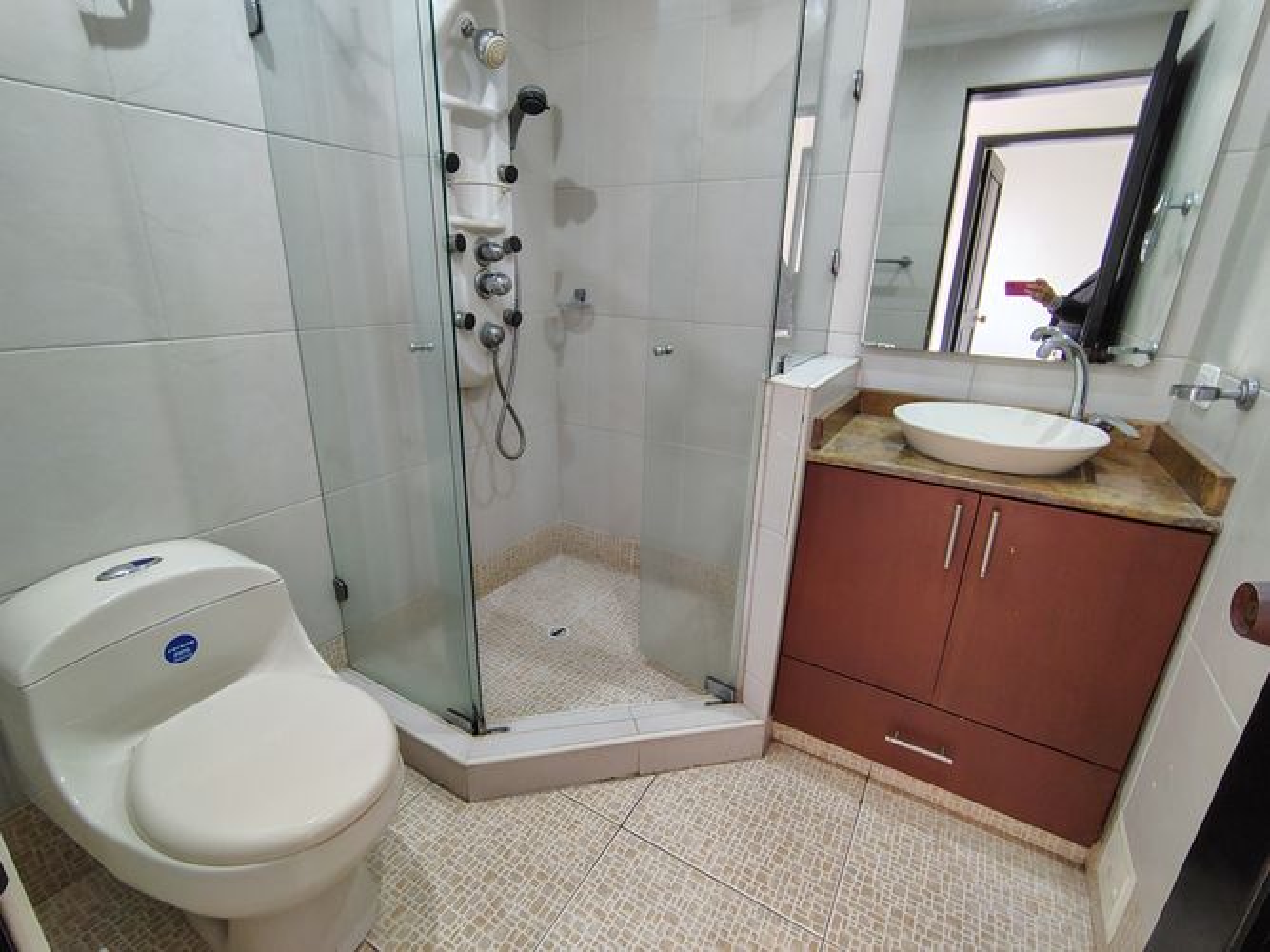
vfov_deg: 78.1
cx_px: 635
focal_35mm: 16
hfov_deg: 94.5
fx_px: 587
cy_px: 476
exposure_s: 1/30
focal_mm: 2.13
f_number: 2.2
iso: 352
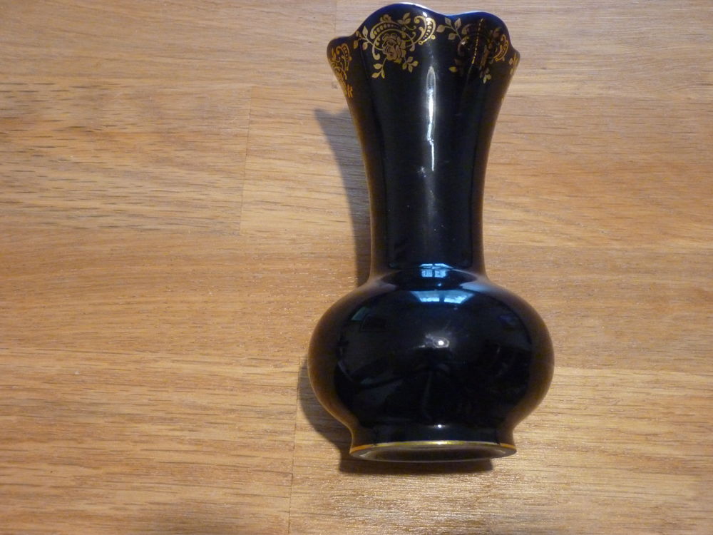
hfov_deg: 38.2
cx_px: 356
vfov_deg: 29.1
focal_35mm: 50
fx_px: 1030
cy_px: 268
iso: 800
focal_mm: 9
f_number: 3.2
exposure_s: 1/15
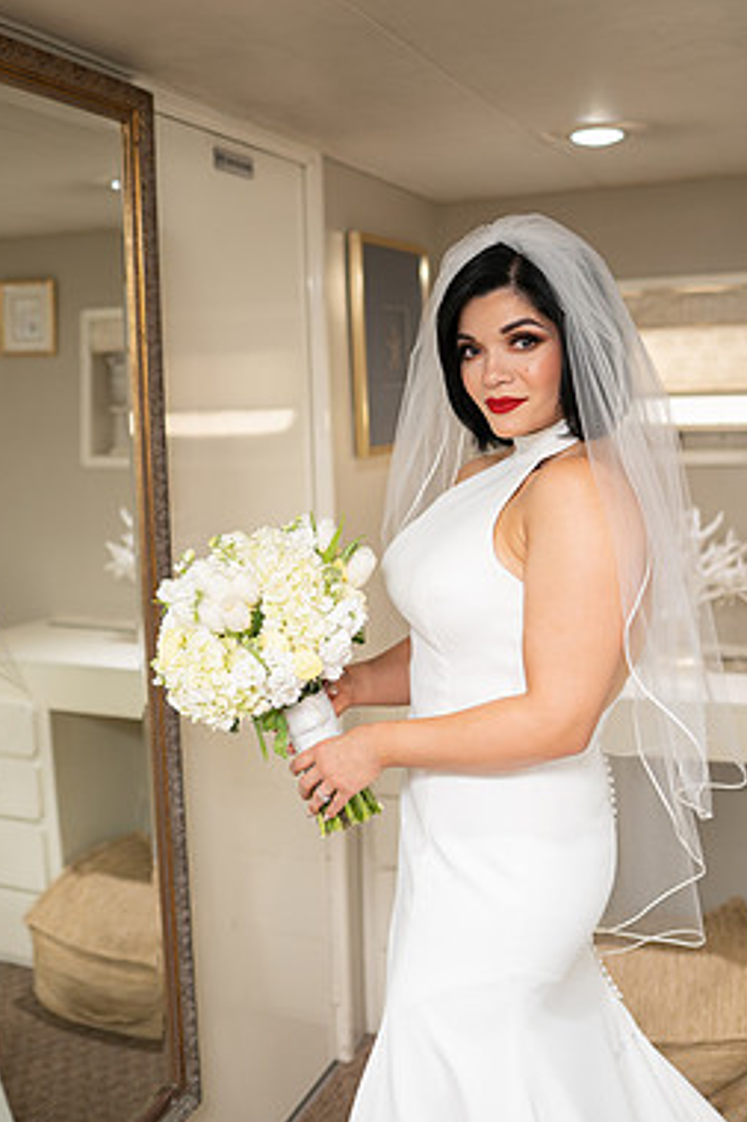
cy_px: 526
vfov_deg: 49.5
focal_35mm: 39
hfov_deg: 34.0
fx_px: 1215
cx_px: 292
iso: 250
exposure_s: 1/500
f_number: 1.4
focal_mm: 24
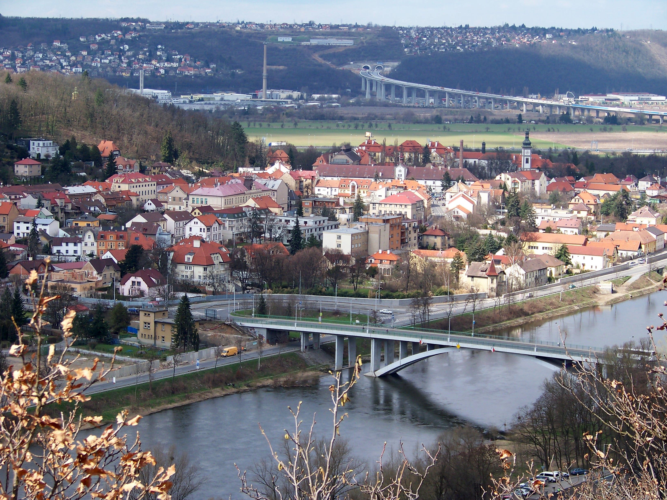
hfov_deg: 20.4
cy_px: 250
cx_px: 334
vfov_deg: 15.4
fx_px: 1850
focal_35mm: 96
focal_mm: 16.2
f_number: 3.2
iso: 64
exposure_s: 1/500
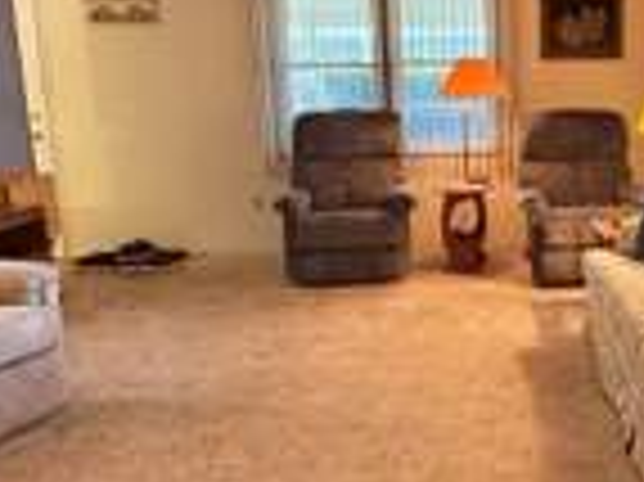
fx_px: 874
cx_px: 531
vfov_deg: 30.8
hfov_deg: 38.7
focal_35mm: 47
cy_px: 257
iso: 250
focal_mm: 2.22
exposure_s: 1/60
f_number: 2.2
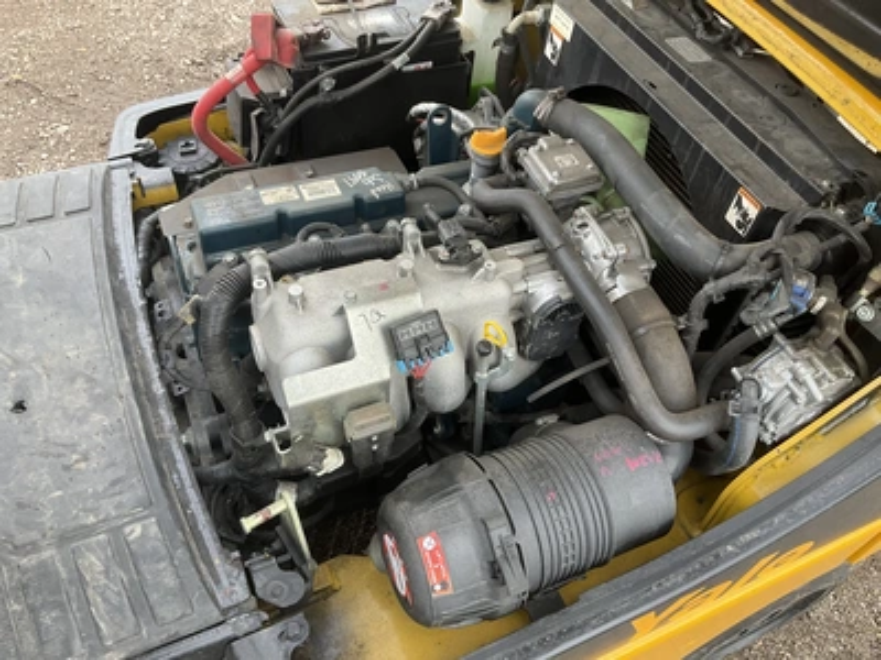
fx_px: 738
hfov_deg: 61.7
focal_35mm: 29
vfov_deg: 48.2
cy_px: 330
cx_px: 440
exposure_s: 1/122
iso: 20
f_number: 1.8
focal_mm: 3
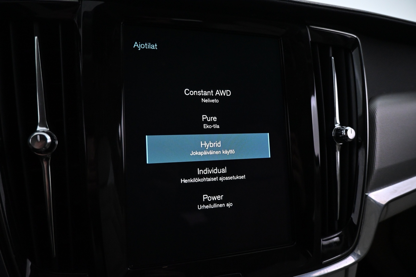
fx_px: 277
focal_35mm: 24
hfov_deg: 73.7
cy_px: 138
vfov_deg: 53.1
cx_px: 208
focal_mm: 16
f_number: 3.5
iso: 3200
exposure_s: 1/80
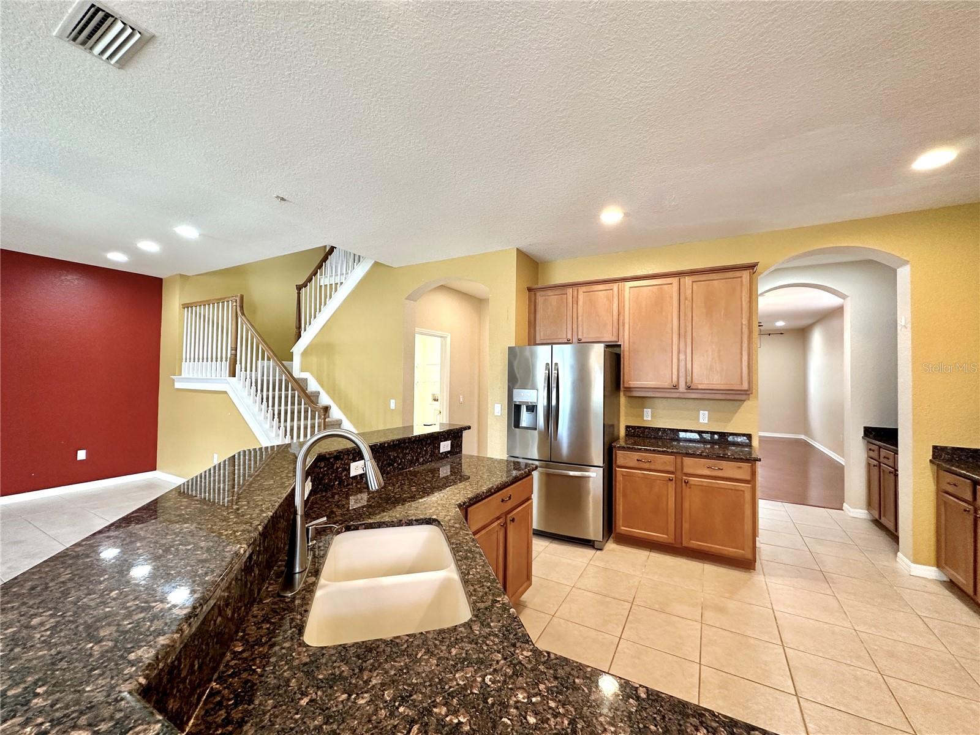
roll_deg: -0.1
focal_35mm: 14
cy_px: 368
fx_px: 396
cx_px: 490
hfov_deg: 102.1
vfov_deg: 85.7
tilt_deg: +1.0
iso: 160
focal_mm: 2.22
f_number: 2.2
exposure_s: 1/60
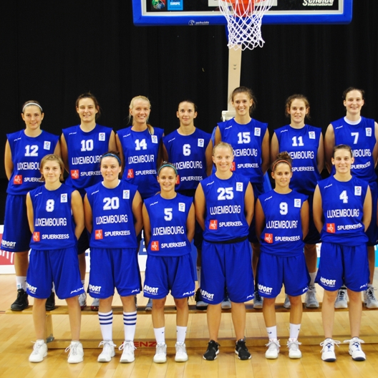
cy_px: 188
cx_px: 223
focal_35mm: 58
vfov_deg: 29.6
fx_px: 717
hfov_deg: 29.5
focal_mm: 30
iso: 400
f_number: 4.5
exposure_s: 1/30
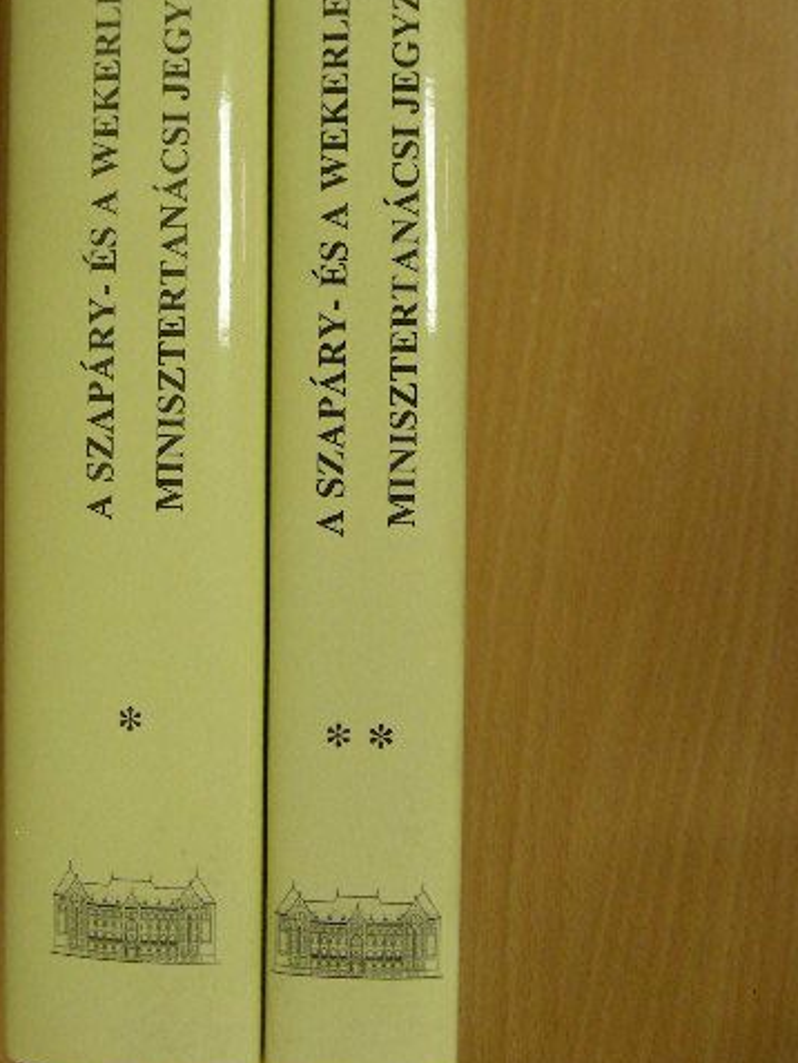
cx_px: 281
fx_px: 1567
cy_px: 377
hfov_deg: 28.4
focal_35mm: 51
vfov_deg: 37.2
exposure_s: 1/26.6
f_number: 3.5
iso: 200
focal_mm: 6.3
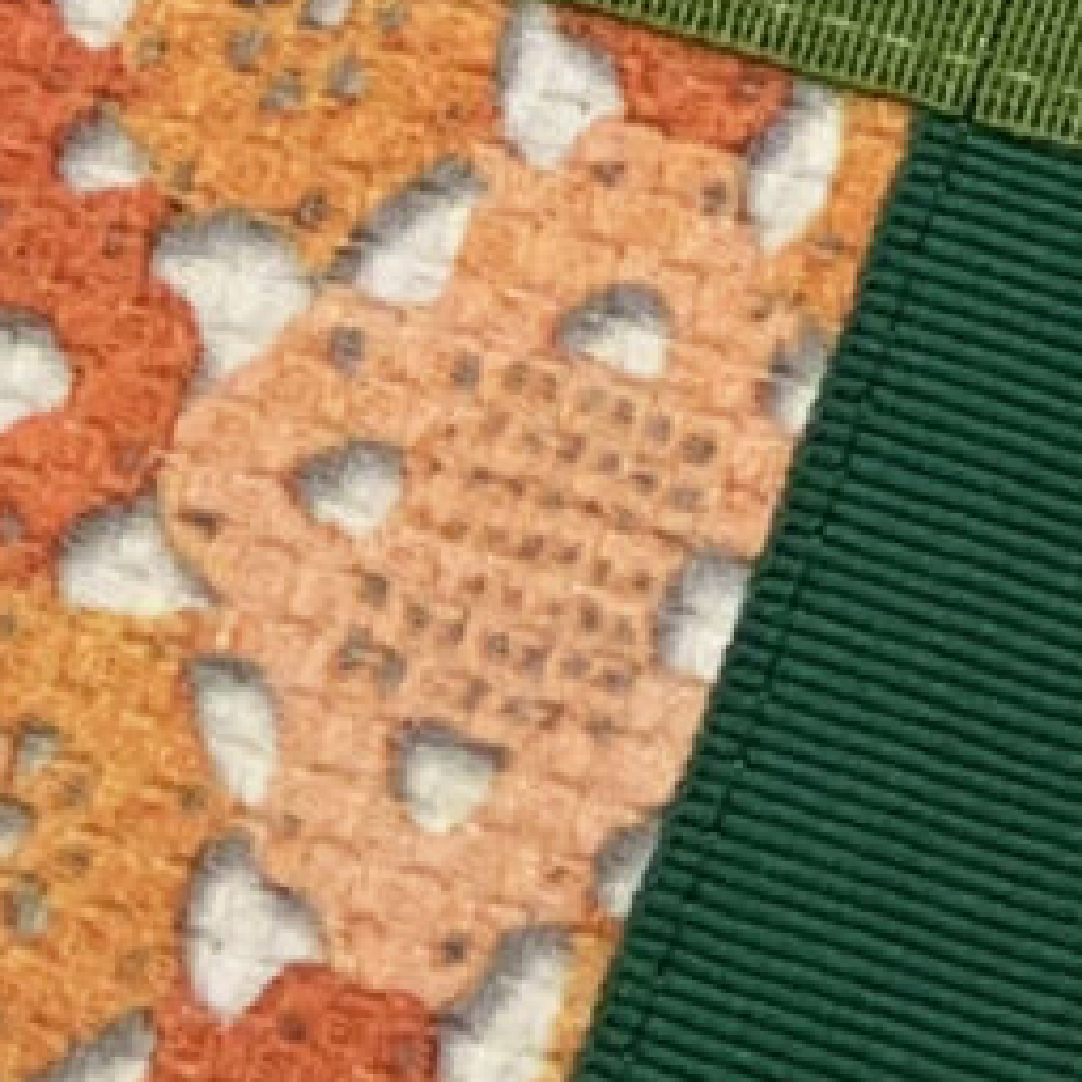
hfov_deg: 6.7
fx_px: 9088
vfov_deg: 5.9
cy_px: -3085
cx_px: 1778
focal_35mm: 257
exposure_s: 1/100
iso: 32
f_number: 1.8
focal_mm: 3
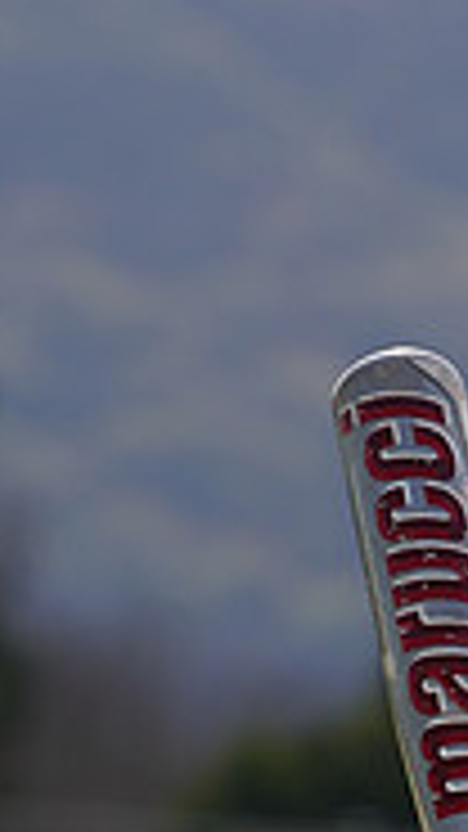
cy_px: 1156
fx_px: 16421
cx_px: 767
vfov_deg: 2.9
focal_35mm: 744
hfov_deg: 1.6
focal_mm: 226
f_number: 9
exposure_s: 1/250
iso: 100
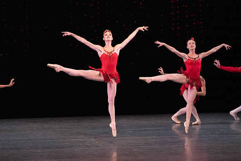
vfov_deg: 4.2
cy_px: 80
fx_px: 2169
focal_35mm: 324
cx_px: 120
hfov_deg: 6.4
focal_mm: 324
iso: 16000
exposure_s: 1/500
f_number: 11
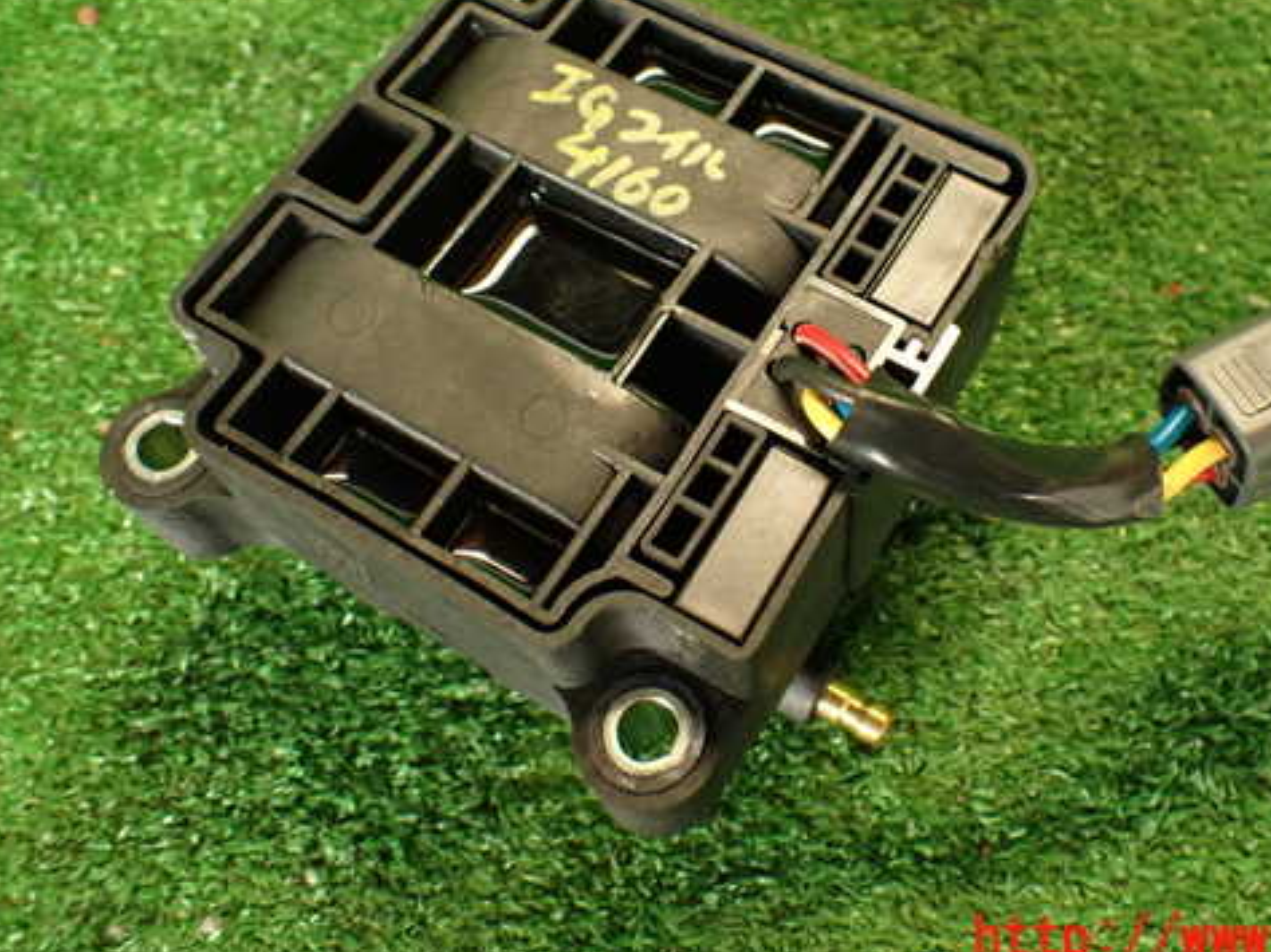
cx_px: 775
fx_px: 1395
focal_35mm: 38
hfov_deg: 48.6
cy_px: 370
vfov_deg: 37.5
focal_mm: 5.4
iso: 320
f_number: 2.3
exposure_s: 1/30
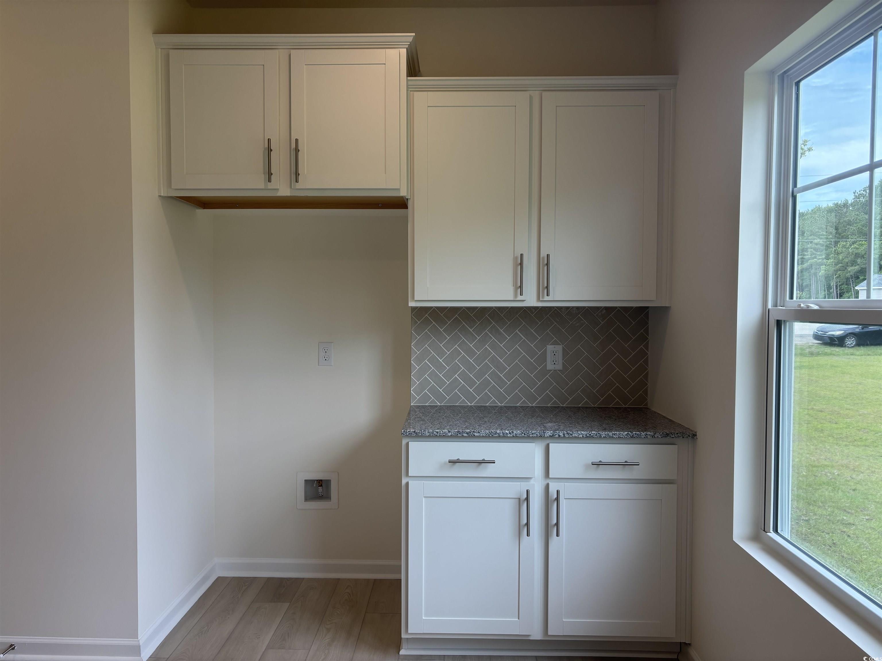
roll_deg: -0.5
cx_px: 441
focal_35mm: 26
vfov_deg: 53.1
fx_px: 662
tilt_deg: -2.4
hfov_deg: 67.3
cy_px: 330
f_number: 1.6
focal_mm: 5.96
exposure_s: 1/177
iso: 50
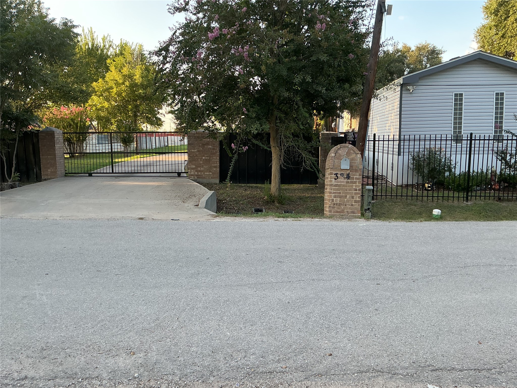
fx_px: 433
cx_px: 258
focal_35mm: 29
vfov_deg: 48.2
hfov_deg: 61.7
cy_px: 194
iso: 25
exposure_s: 1/163
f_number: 1.8
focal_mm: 3
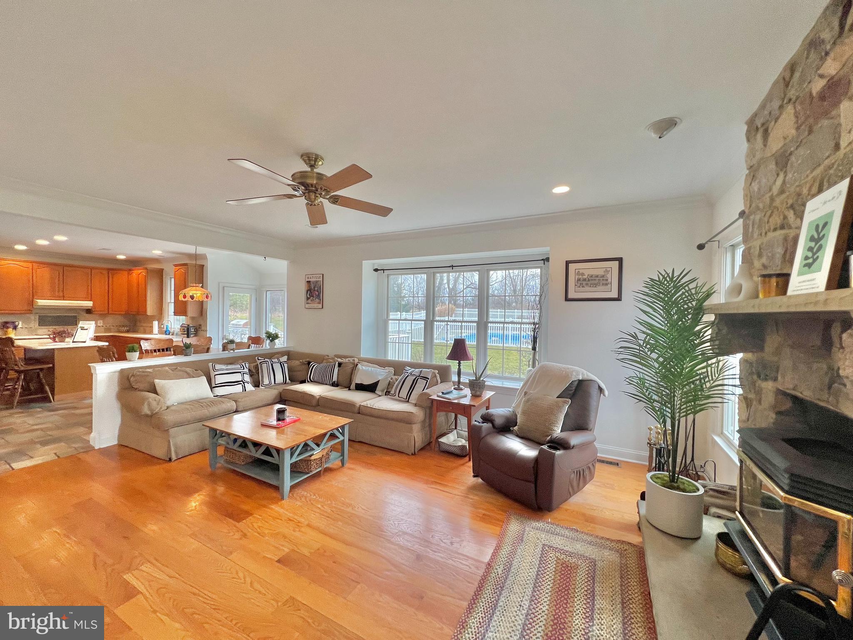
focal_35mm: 13
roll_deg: -0.5
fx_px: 320
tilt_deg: -1.1
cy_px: 320
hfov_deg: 106.2
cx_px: 426
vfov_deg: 89.9
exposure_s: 1/120
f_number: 1.8
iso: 80
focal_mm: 1.57
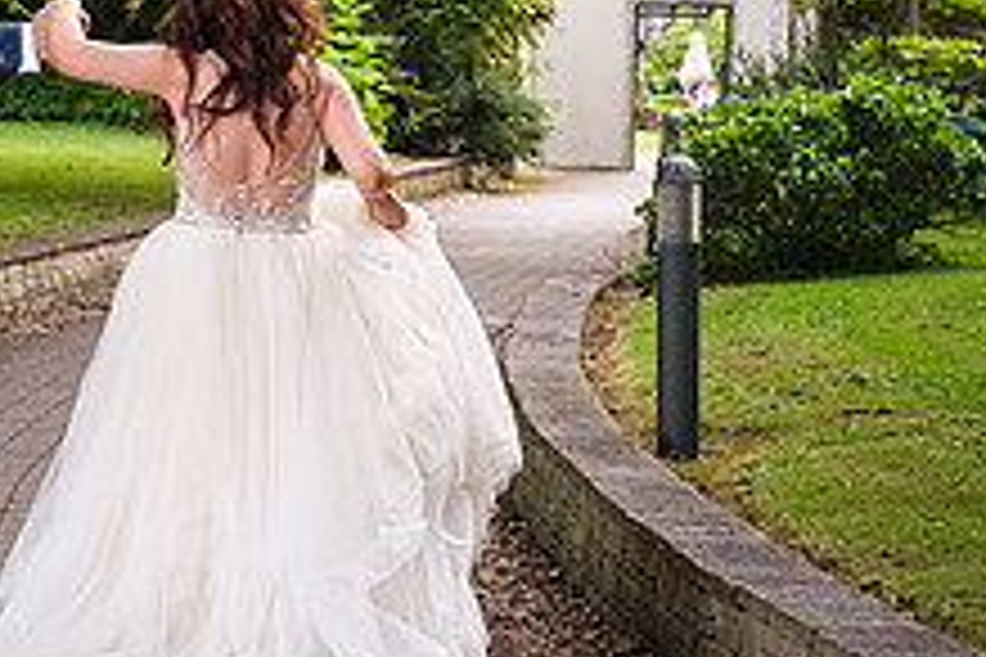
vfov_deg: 11.3
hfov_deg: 16.8
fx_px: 3314
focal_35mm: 121
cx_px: 209
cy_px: 198
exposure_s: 1/160
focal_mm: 22.7
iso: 640
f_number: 3.2
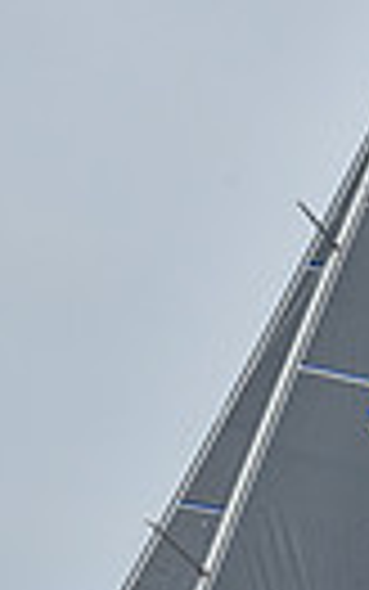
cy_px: 527
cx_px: 218
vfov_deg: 4.4
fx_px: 7635
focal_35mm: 475
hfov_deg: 2.8
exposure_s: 1/800
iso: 250
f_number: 10
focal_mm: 105
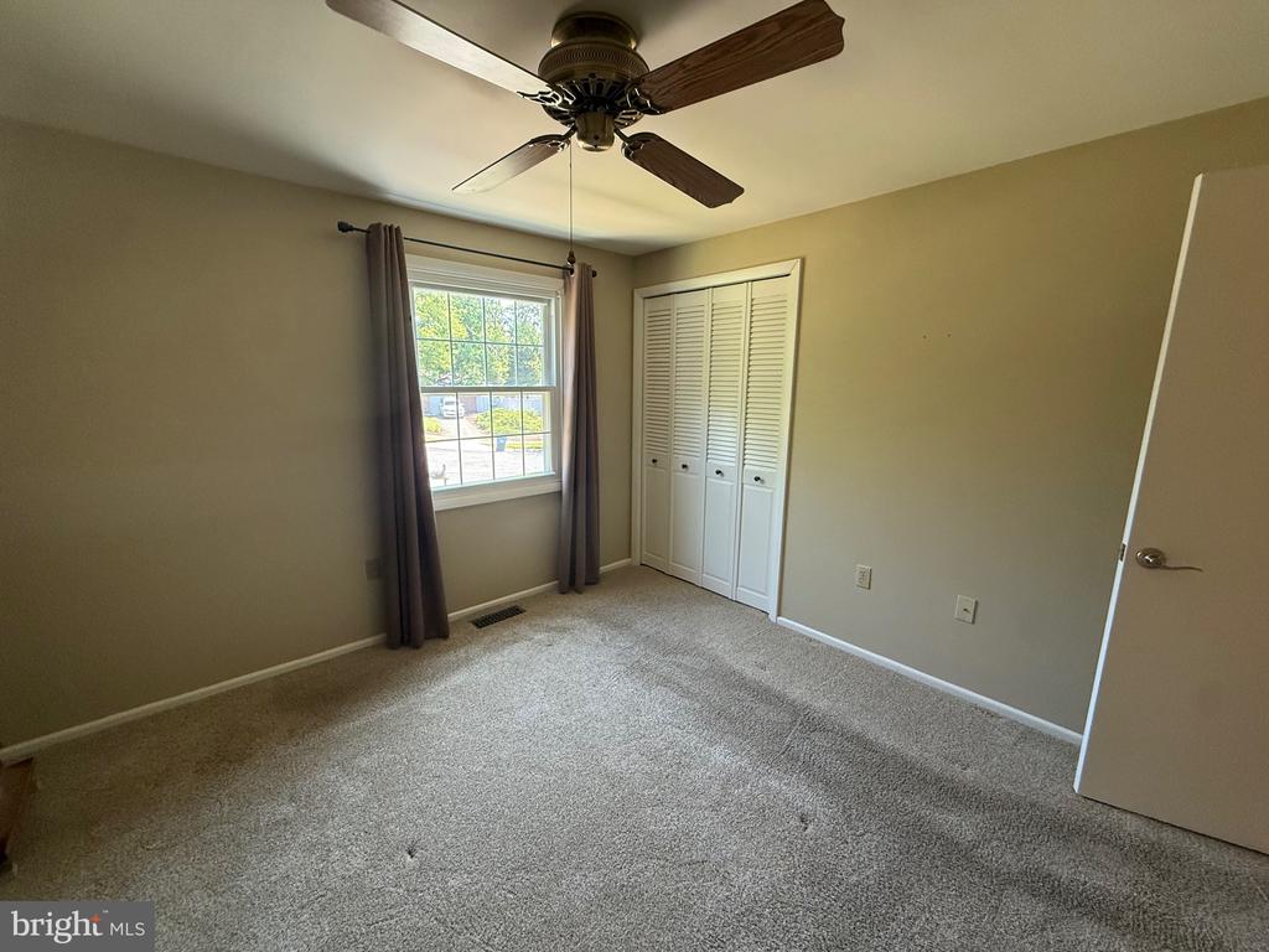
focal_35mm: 14
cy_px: 476
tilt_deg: -11.0
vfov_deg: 85.7
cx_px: 634
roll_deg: -0.7
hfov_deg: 102.1
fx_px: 513
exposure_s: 1/120
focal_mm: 2.22
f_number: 2.2
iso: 320
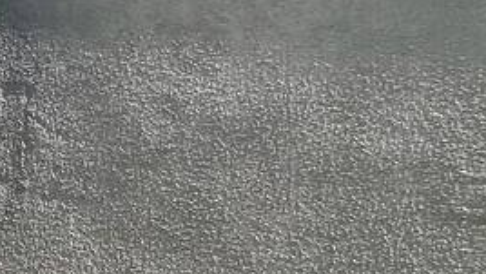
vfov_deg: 14.8
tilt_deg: -0.2
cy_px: 120
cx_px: -687
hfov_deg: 15.0
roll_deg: +0.1
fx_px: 1057
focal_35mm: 82
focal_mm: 2.22
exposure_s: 1/527
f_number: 2.2
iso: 40
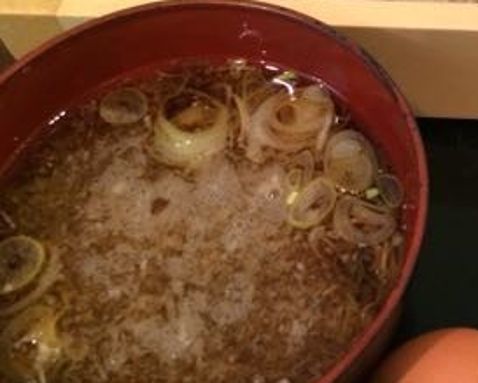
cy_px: 42
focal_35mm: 58
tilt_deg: -52.3
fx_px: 821
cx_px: 462
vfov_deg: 25.5
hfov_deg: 30.5
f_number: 2.2
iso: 320
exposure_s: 1/17
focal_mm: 4.15
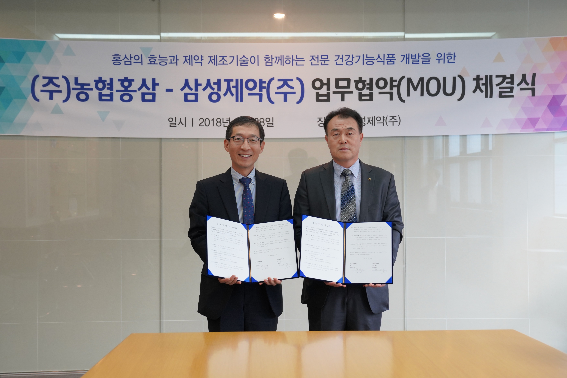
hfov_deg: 44.5
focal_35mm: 44
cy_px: 189
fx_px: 693
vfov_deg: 30.5
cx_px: 284
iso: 1600
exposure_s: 1/160
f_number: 4
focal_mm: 44
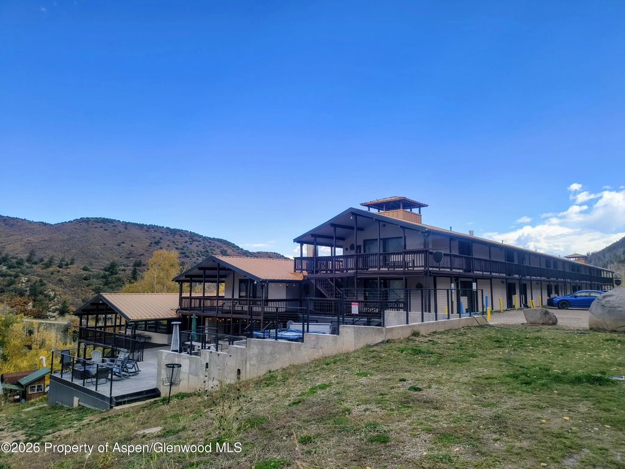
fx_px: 433
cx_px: 312
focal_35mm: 24
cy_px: 234
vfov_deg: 56.8
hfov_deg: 71.6
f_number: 1.8
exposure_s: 1/1203
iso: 100
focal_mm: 5.56
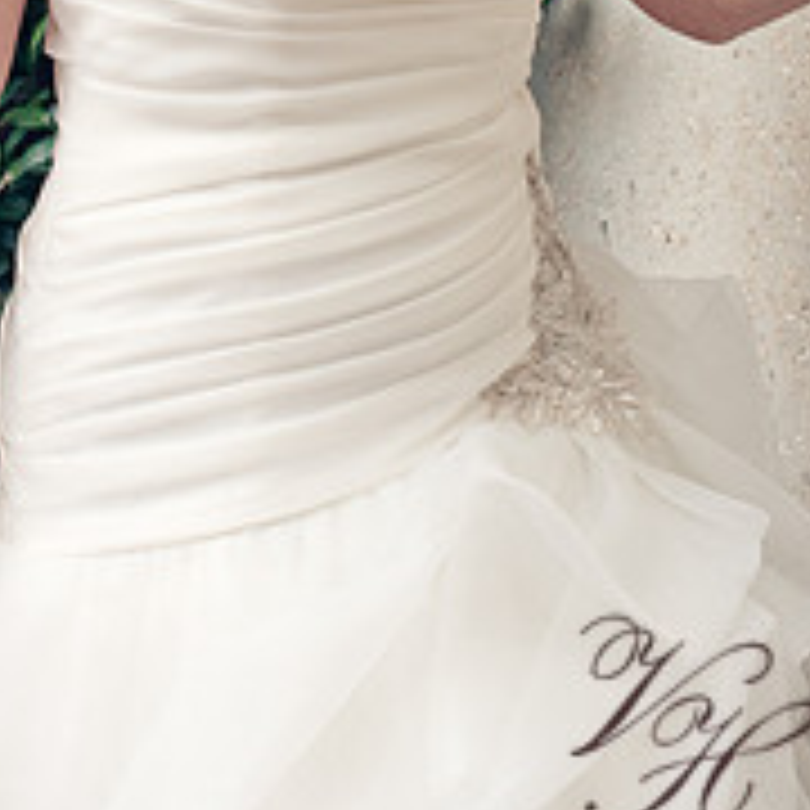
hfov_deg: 16.3
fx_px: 2806
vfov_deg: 15.9
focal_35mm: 106
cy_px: -99
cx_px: 196
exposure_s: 1/250
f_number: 5.6
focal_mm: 50
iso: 400
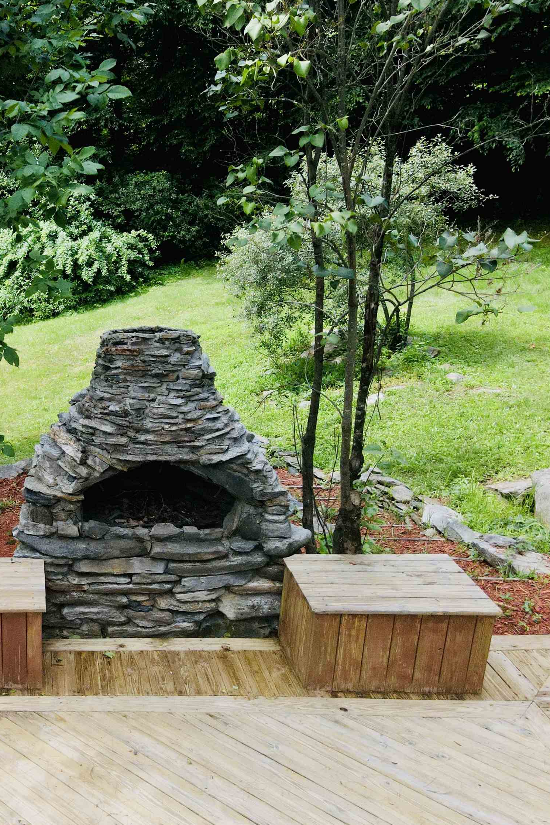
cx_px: -7
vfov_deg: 55.8
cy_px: 407
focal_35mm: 34
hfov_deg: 35.0
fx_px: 779
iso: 560
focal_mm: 4.5
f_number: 2.8
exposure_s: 1/12.5
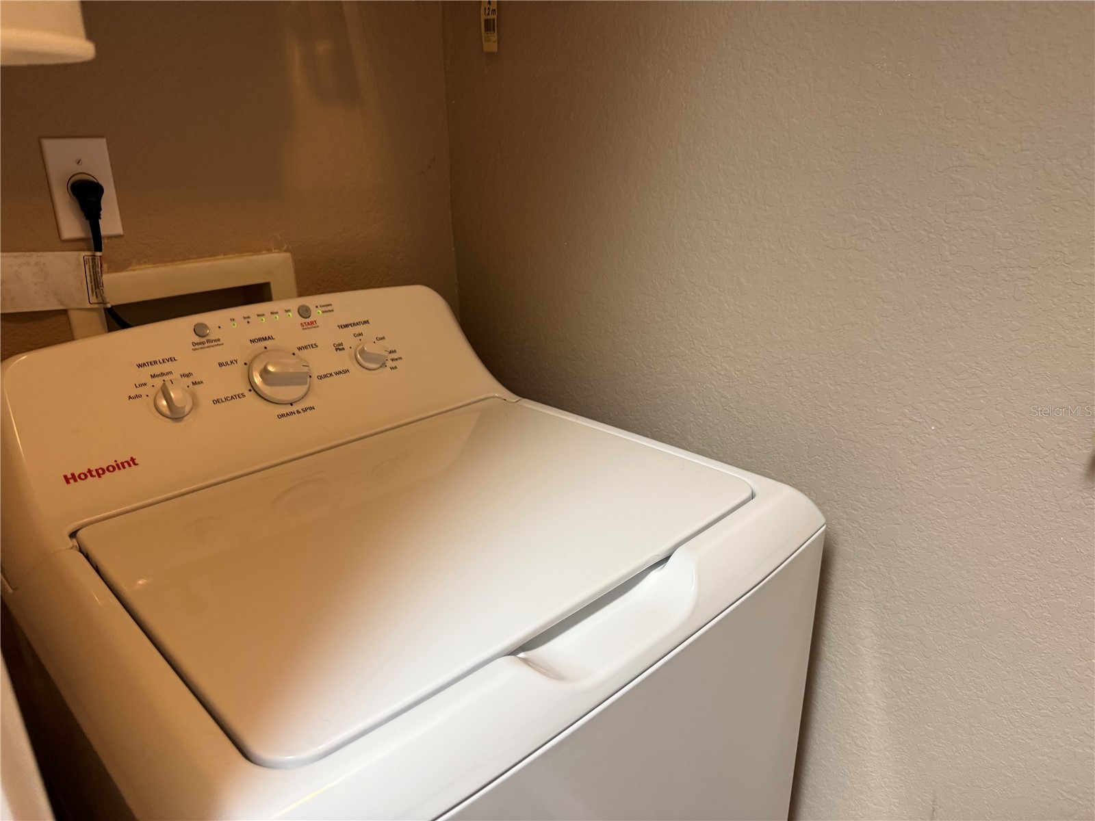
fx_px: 759
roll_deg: +4.0
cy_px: 410
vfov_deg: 56.8
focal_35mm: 24
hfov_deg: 71.6
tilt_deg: -19.4
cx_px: 548
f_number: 1.78
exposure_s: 1/60
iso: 250
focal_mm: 6.76
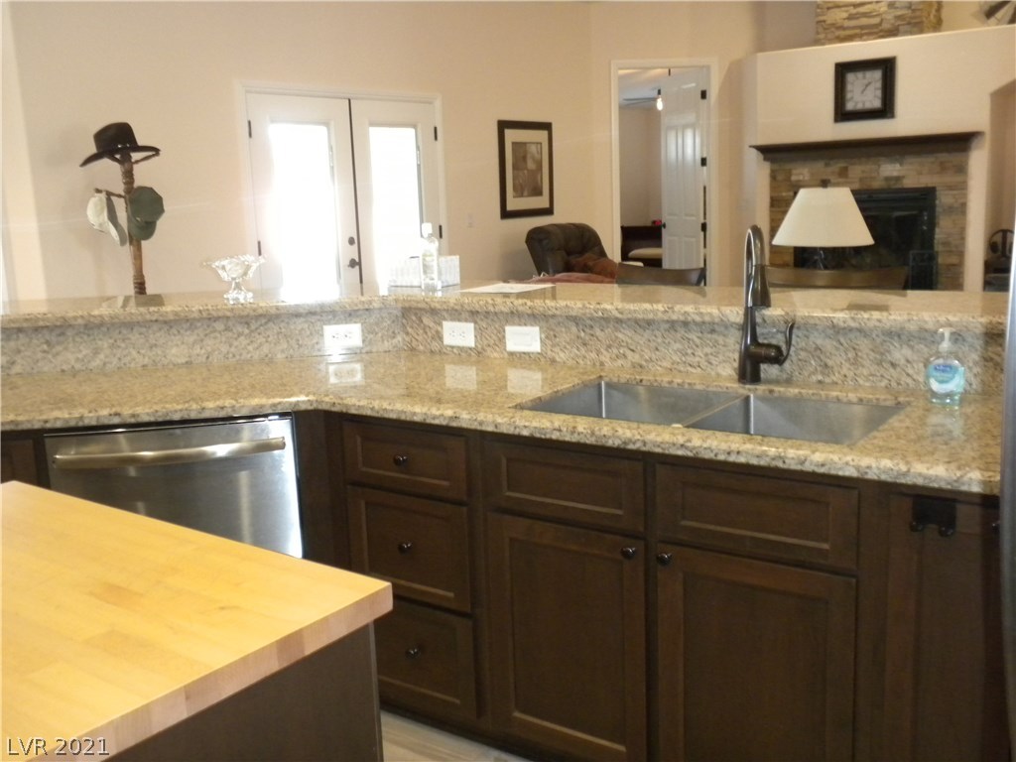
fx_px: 1086
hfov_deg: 50.1
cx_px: 508
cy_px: 381
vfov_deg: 38.7
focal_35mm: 37
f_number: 3.5
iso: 400
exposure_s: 1/31
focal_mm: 6.6
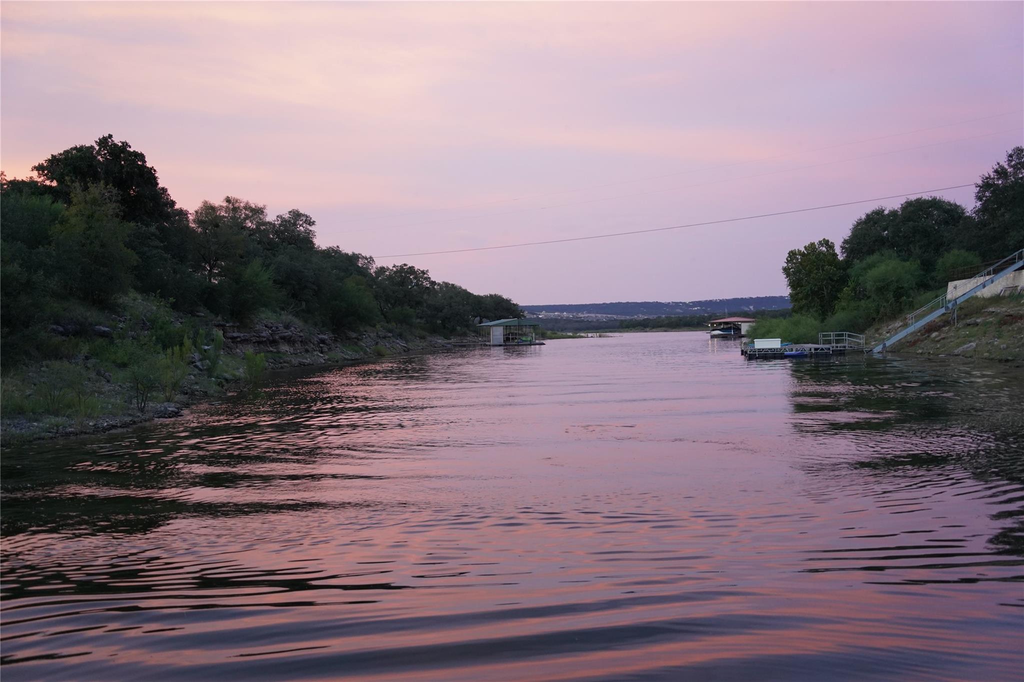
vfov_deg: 36.9
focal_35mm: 36
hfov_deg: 53.1
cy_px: 341
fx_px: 1024
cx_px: 512
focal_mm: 36
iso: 2000
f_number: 3.2
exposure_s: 1/160
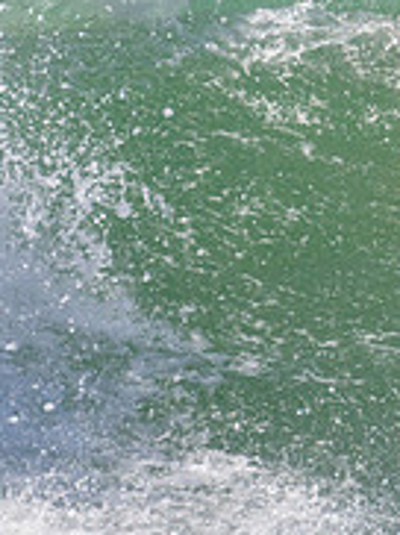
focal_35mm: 2621
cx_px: 814
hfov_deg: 0.6
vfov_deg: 0.8
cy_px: 77
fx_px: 40477
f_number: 11
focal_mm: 680
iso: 800
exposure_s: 1/2000
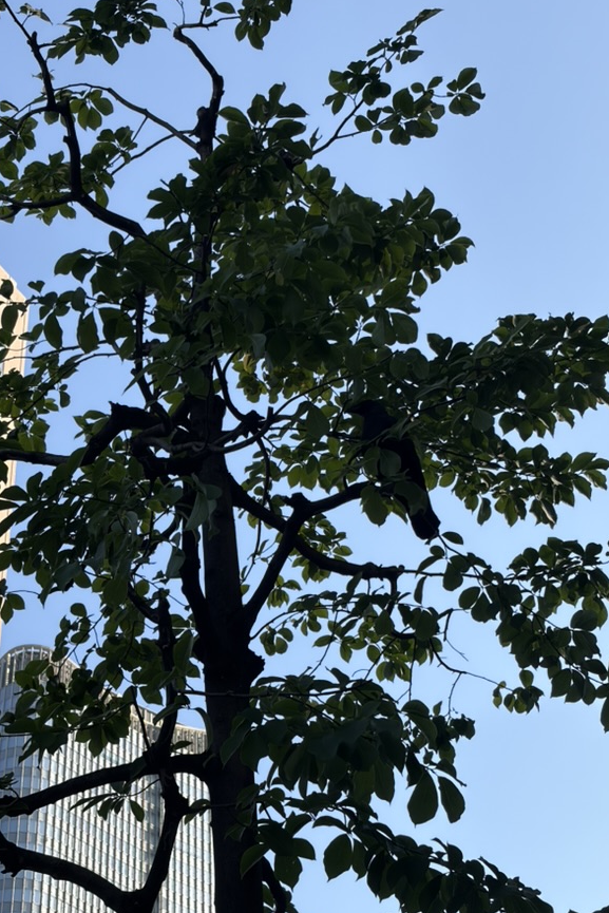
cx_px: 261
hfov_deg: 21.2
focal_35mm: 64
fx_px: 1623
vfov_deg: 31.3
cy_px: 535
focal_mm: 5.96
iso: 32
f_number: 1.6
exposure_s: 1/1175
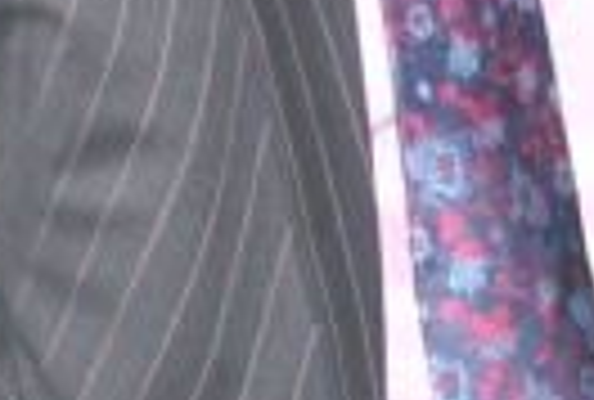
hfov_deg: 4.7
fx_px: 7301
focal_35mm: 441
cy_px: -187
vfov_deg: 3.1
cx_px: 292
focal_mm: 38
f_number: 5
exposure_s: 1/80
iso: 400
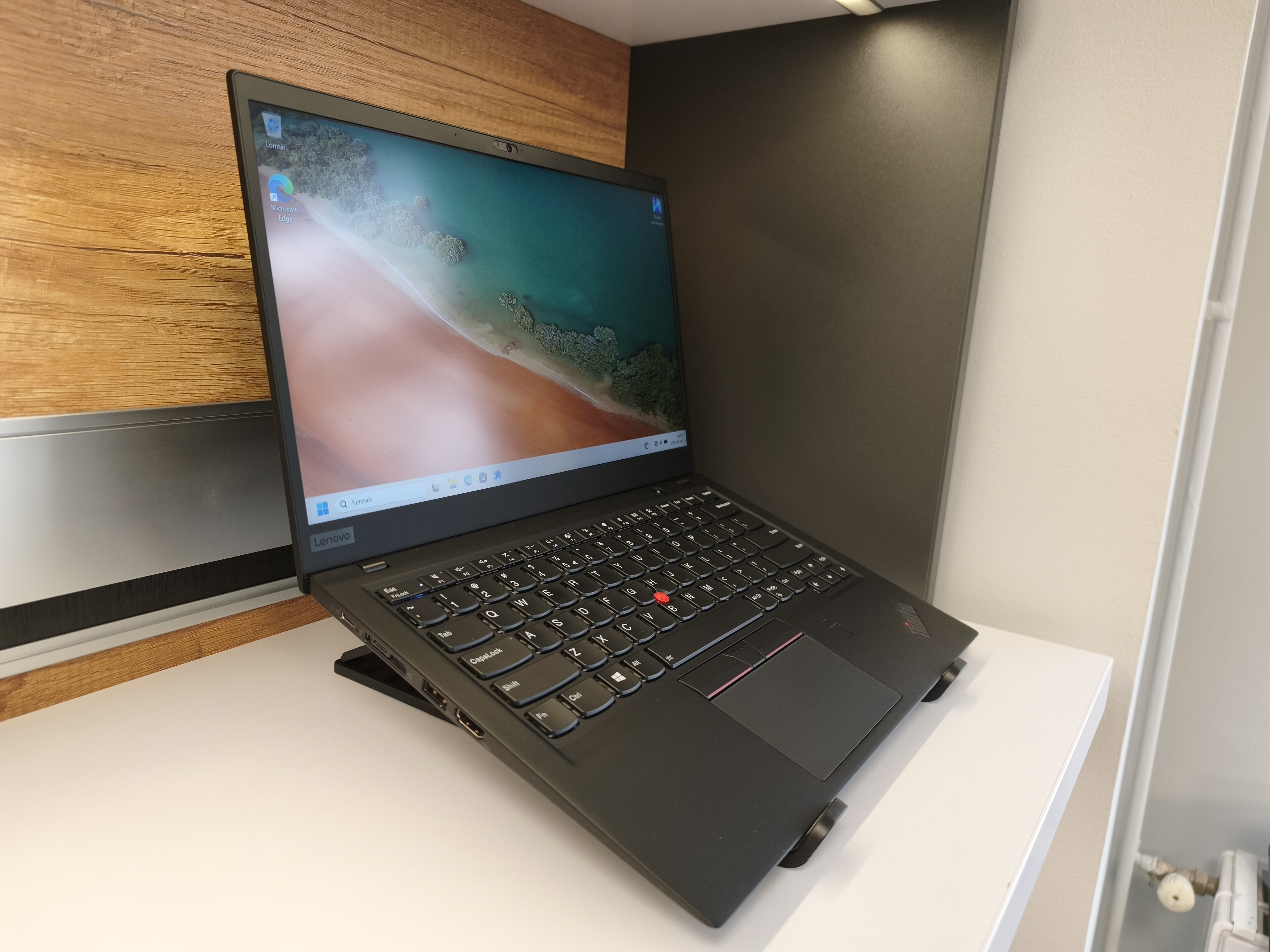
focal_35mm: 23
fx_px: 844
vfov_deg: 58.9
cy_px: 476
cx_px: 635
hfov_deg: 73.9
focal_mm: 6.45
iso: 160
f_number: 1.62
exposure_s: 1/99.9
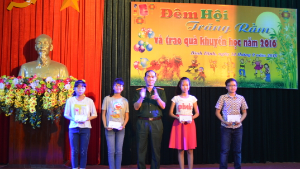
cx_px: 151
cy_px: 91
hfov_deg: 45.5
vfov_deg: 26.5
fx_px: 358
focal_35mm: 45
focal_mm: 28
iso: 800
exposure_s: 1/30
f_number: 4.5
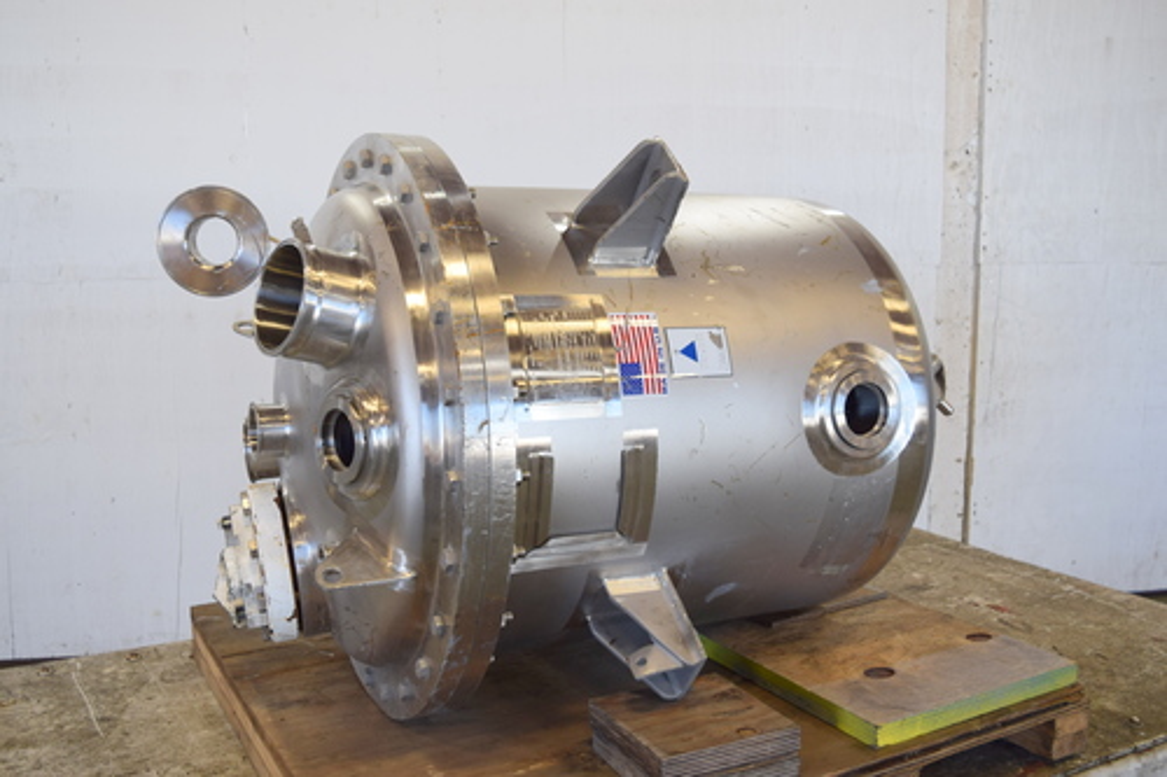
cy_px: 388
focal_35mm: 36
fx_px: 1167
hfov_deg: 53.1
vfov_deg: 36.8
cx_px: 584
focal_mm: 24
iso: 400
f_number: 5
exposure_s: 1/100
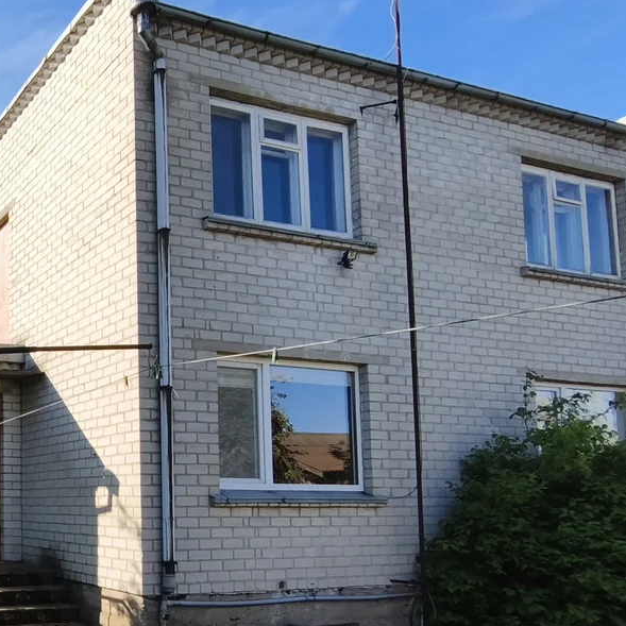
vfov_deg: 45.0
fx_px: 737
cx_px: -47
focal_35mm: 36
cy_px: 440
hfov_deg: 38.8
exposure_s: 1/916
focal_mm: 1.91
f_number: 2.2
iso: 50
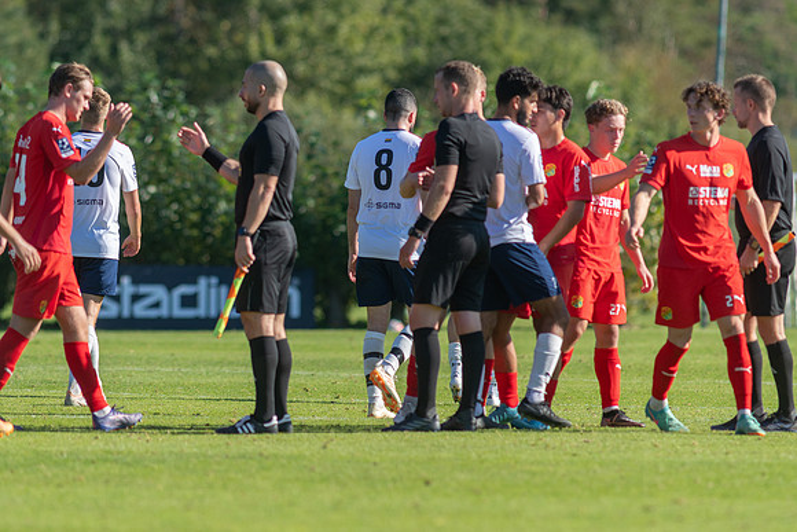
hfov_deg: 4.5
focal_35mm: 459
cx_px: 398
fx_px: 10164
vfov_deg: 3.0
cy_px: 266
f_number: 3.5
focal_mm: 300
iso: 180
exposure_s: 1/1600
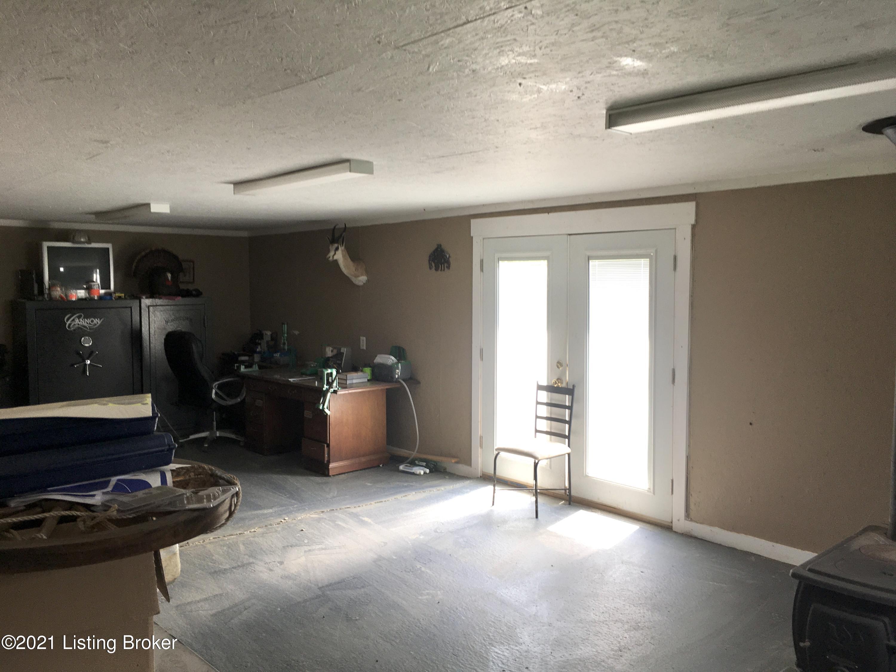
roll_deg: +0.9
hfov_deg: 61.7
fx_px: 751
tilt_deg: -2.1
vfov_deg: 48.2
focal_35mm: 29
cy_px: 336
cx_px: 448
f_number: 2.2
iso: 25
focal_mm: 4.15
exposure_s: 1/40
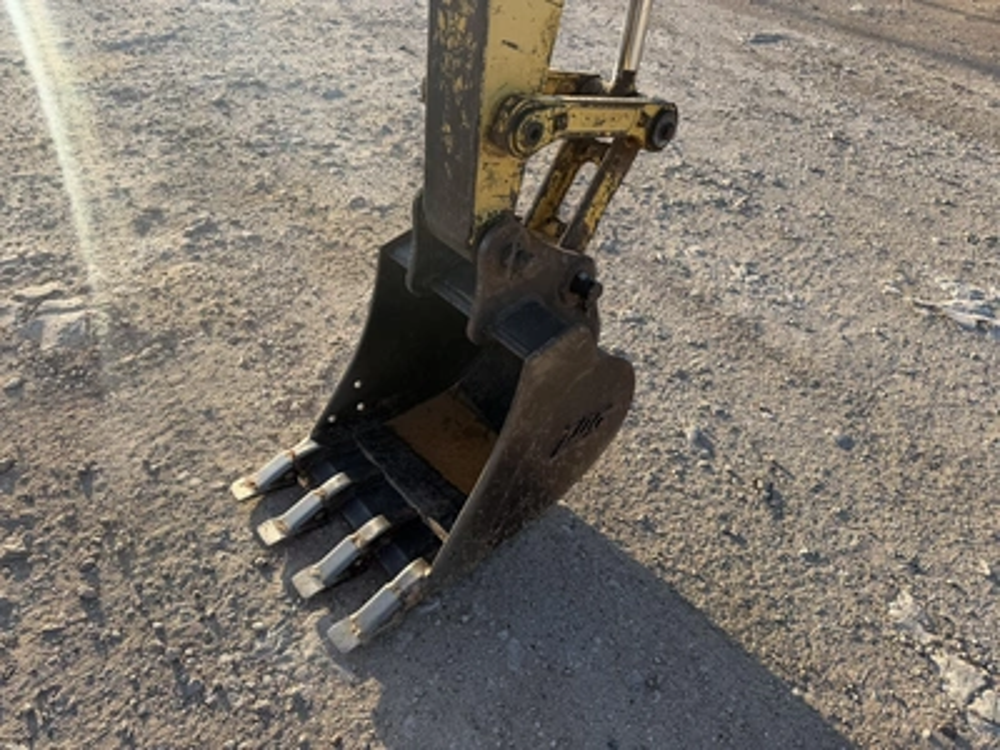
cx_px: 500
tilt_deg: -37.6
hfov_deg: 71.6
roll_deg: -8.7
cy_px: 375
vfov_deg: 56.8
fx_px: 693
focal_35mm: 24
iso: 80
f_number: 1.78
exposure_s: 1/1337
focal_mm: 6.76
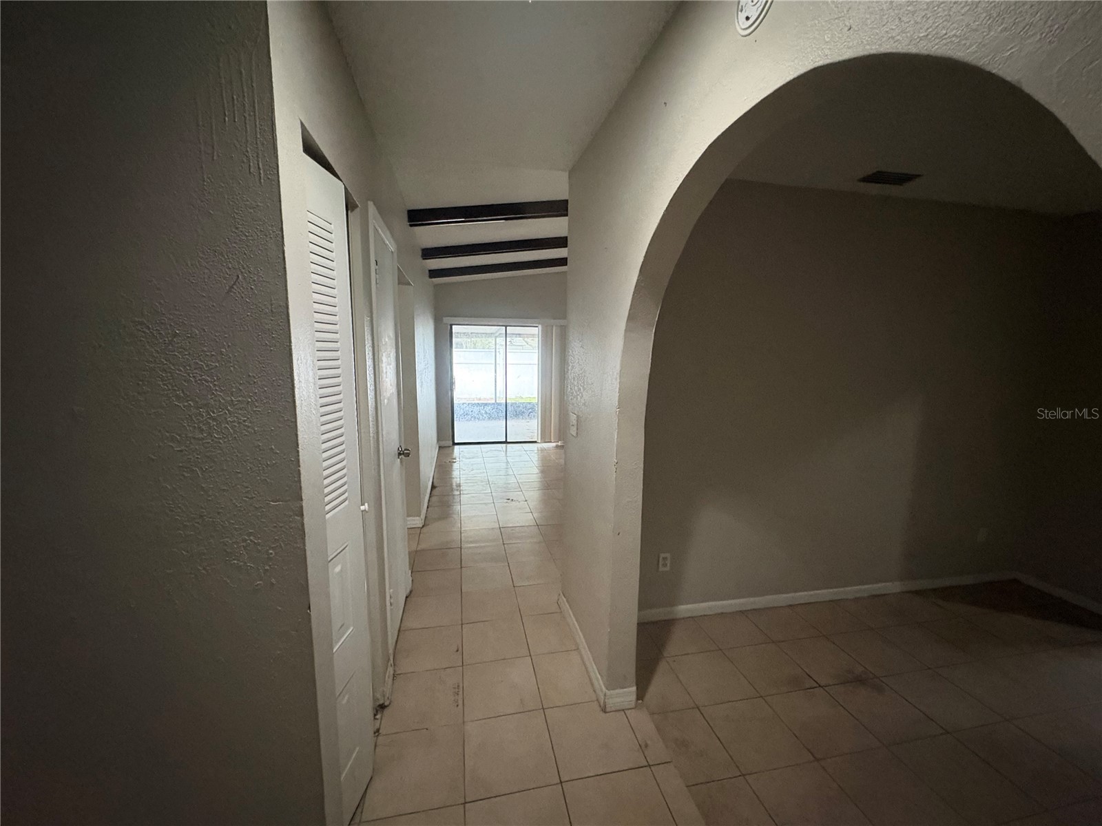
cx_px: 551
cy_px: 413
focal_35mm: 14
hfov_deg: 102.1
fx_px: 446
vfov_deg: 85.7
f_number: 2.2
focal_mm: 2.22
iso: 800
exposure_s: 1/60
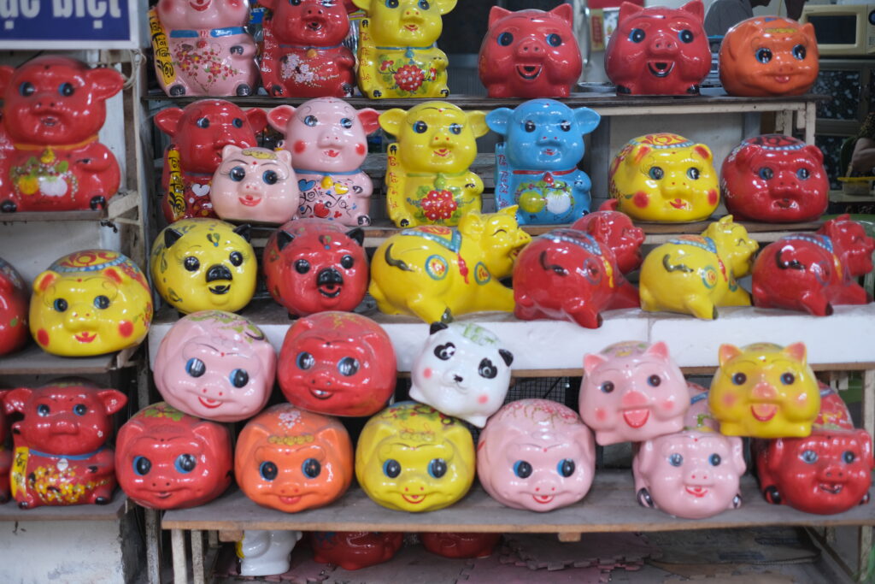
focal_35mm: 53
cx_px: 438
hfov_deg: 37.5
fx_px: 1288
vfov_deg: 25.5
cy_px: 292
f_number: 1.8
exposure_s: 1/120
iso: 320
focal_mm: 35
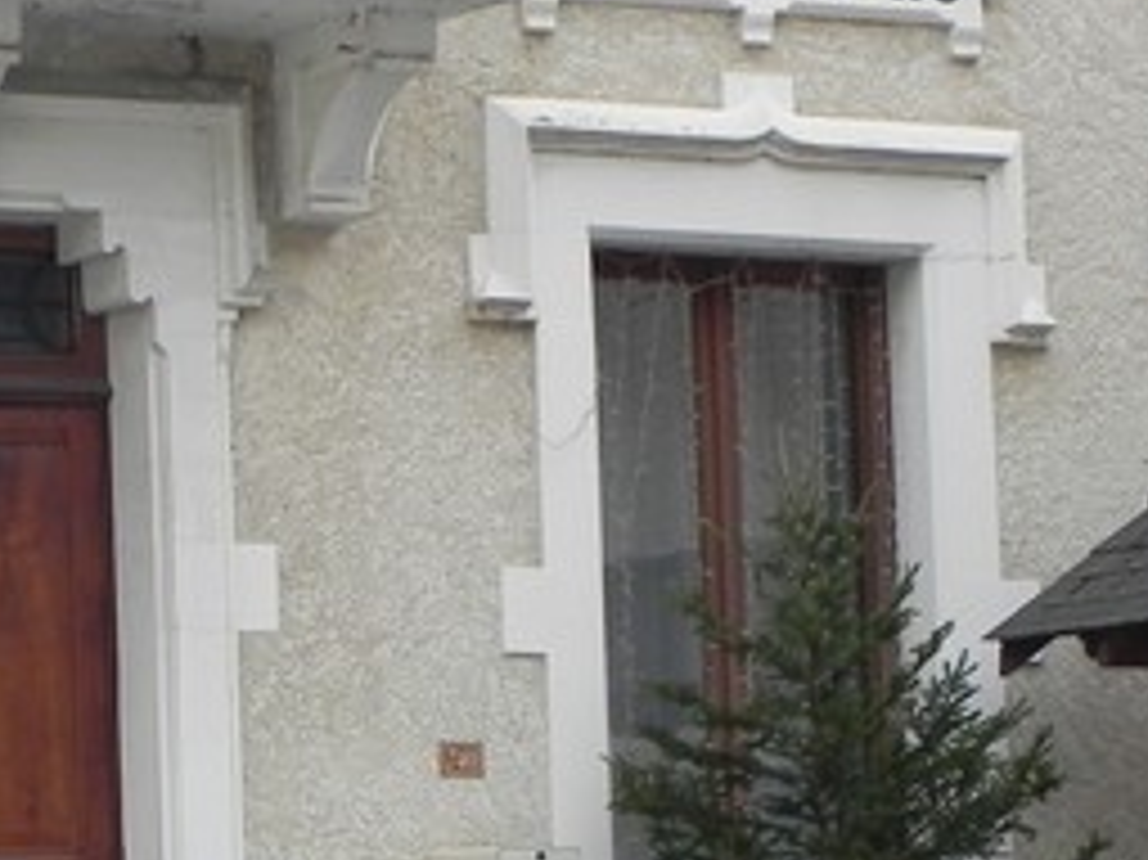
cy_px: 504
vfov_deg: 8.2
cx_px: 171
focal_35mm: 182
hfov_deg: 10.8
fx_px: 6033
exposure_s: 1/153
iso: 160
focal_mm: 10.3
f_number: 4.5
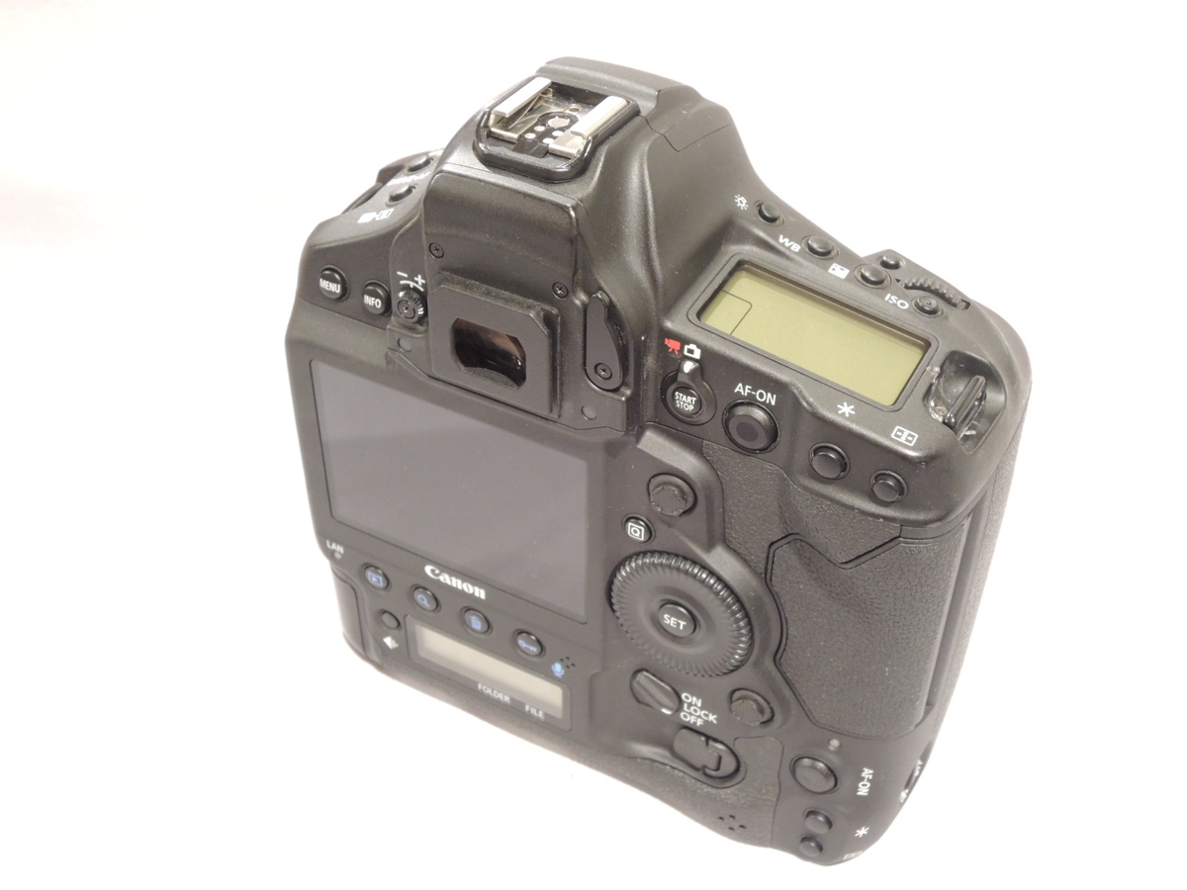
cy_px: 445
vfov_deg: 32.2
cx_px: 594
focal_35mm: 45
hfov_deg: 42.1
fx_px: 1543
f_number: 4.5
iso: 400
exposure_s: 1/25
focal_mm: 8.1
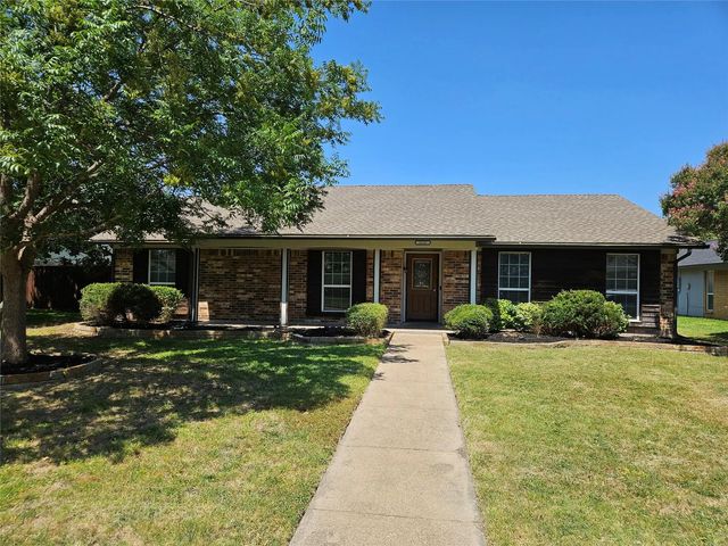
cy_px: 273
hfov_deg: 73.9
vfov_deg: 58.9
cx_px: 364
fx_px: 484
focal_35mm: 23
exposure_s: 1/1799
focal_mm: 5.4
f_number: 1.8
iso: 25
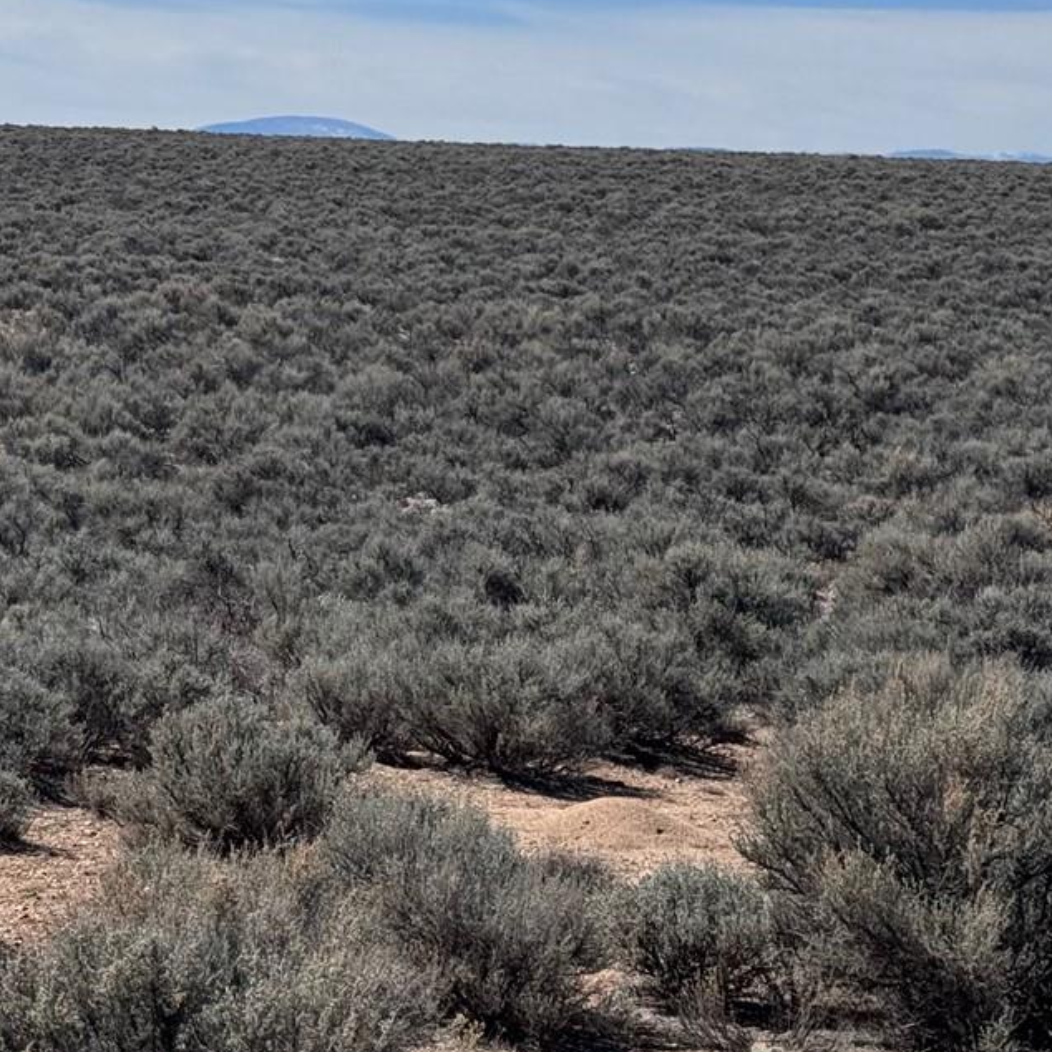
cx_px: 25
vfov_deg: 16.2
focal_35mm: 107
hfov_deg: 16.0
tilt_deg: -0.7
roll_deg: -1.6
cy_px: 212
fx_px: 3679
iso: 80
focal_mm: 6.76
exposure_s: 1/9009
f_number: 1.78
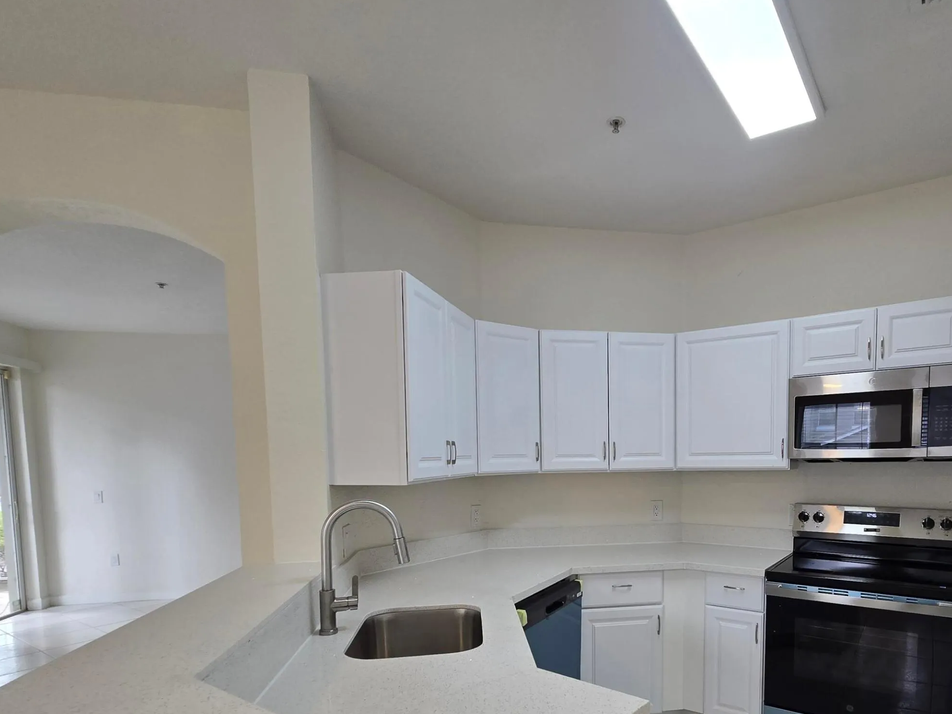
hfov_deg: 83.3
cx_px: 585
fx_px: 523
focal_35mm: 19
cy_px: 501
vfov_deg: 66.0
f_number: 2.2
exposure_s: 1/60
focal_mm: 2.2
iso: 50
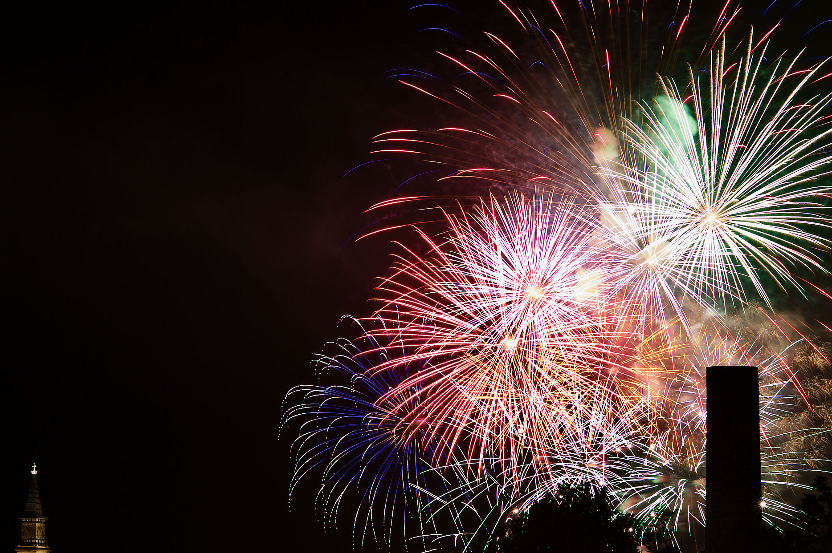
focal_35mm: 257
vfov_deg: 5.3
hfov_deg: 8.0
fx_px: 5936
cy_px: 309
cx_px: 397
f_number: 11
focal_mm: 200
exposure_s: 3.3
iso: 200
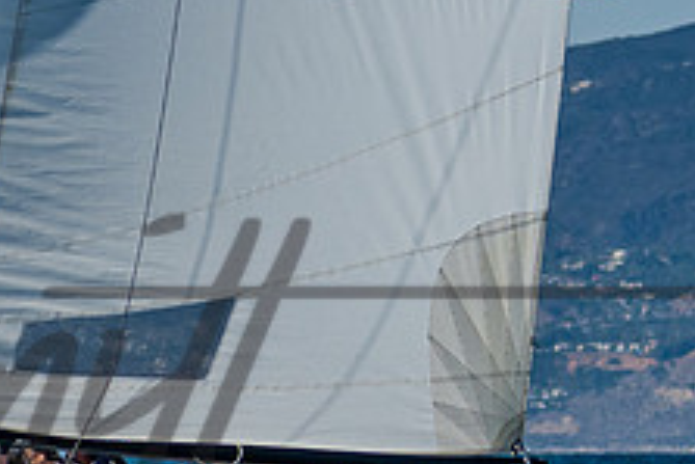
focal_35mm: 587
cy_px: -44
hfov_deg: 3.5
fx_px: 11339
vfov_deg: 2.3
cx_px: -53
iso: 100
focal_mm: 90
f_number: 4.5
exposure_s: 1/2500
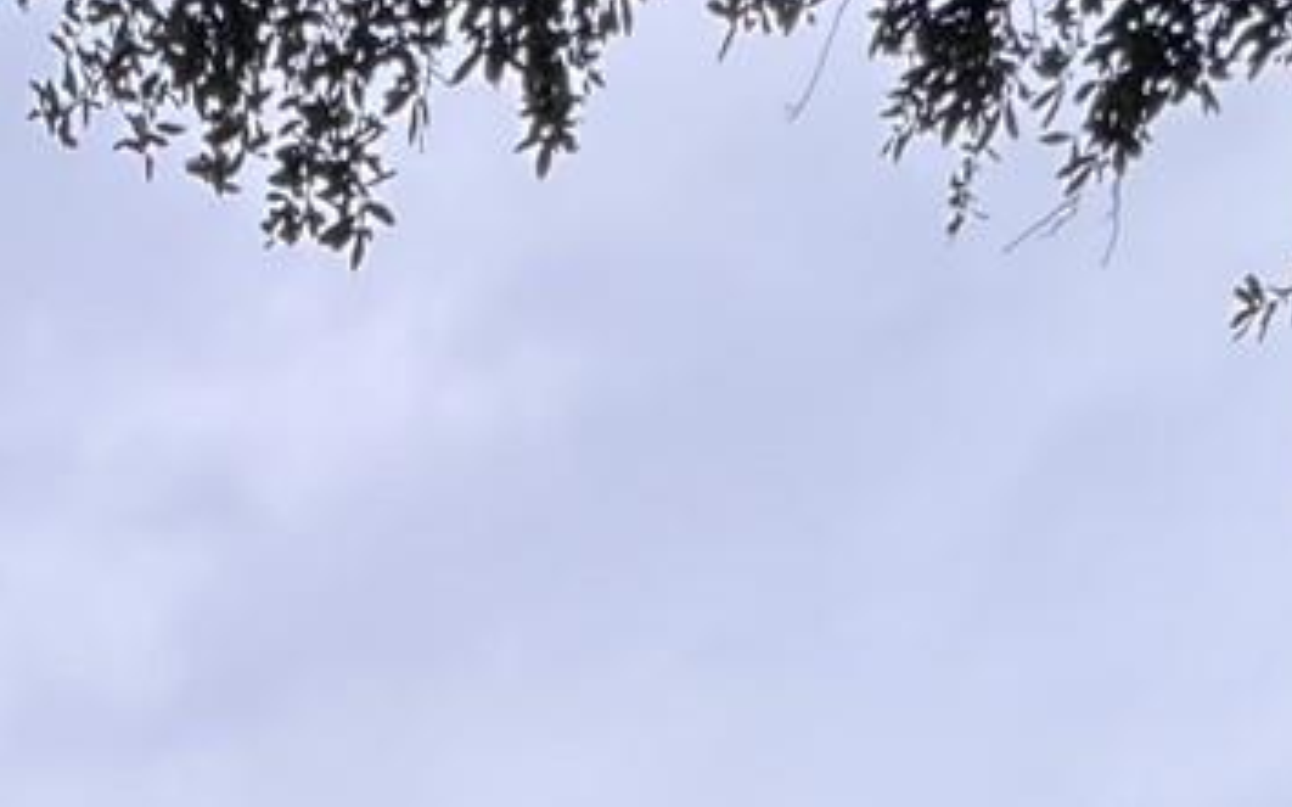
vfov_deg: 13.0
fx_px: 2358
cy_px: 2081
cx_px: 55
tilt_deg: +1.0
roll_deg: -0.4
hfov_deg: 29.0
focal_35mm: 67
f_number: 2.2
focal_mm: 2.22
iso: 40
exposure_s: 1/150
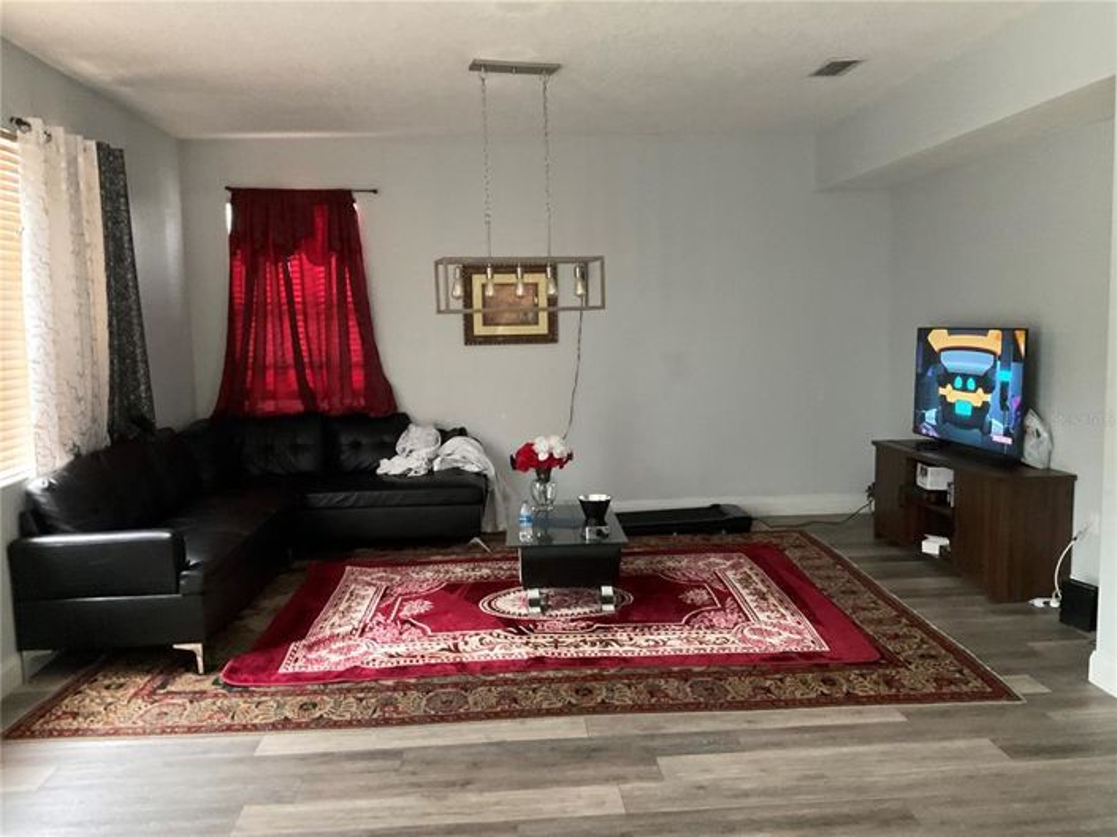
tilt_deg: -5.2
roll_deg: +1.5
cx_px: 558
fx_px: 935
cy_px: 418
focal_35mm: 29
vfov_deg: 48.2
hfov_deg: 61.7
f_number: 1.8
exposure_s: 1/30
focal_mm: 3
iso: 400
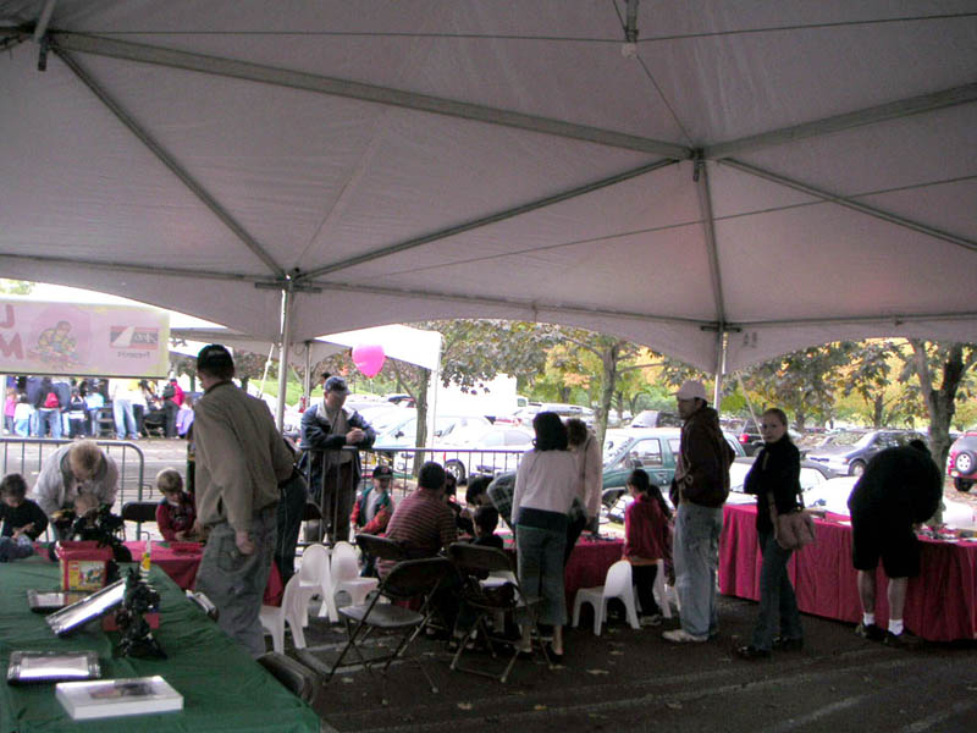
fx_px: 1044
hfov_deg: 50.1
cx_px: 488
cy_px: 366
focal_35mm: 37
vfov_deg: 38.7
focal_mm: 5.7
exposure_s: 1/60
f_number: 2.8
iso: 50
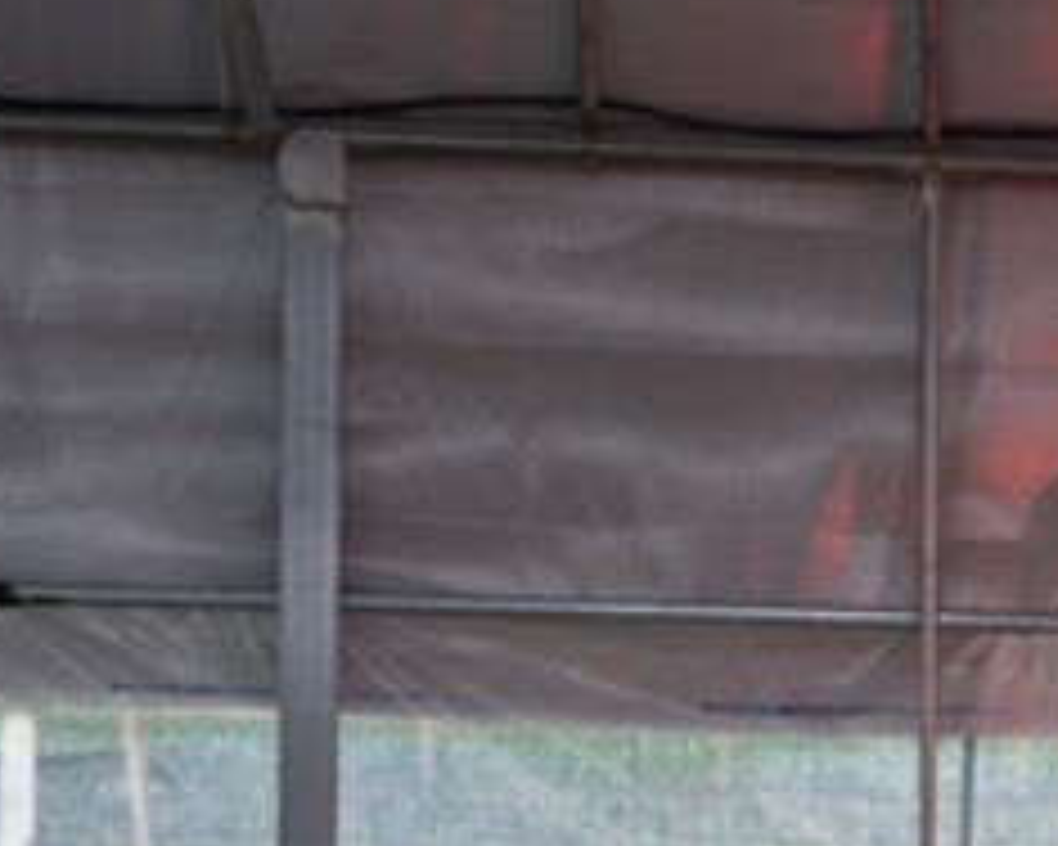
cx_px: 2238
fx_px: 5636
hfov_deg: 9.8
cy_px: 1213
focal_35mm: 180
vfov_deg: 8.4
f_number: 5.6
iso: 400
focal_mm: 44
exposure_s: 1/160
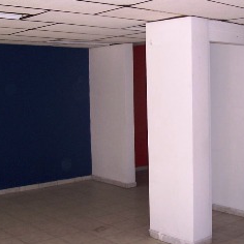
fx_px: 455
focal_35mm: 57
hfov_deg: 29.7
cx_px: 171
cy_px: 116
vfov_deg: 30.0
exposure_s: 1/60
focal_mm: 5.6
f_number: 2.7
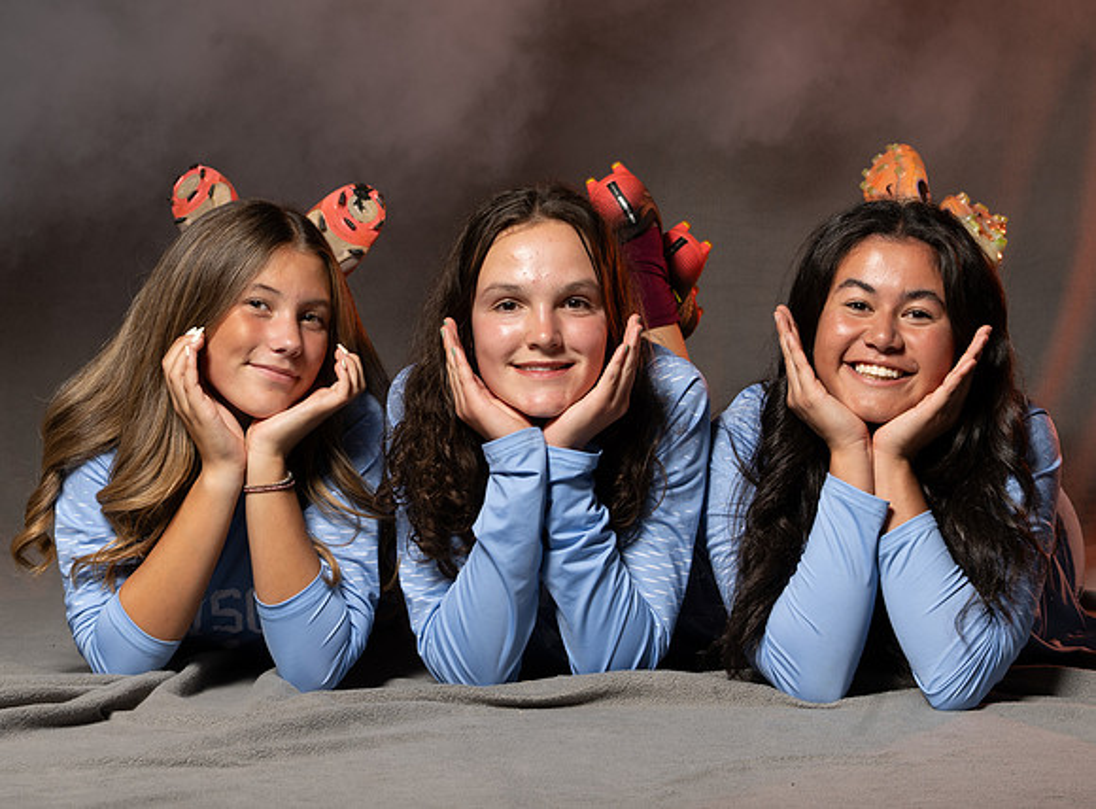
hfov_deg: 17.4
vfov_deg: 12.9
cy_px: 442
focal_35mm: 114
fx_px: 3578
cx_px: 555
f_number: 10
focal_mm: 70
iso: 80
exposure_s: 1/200
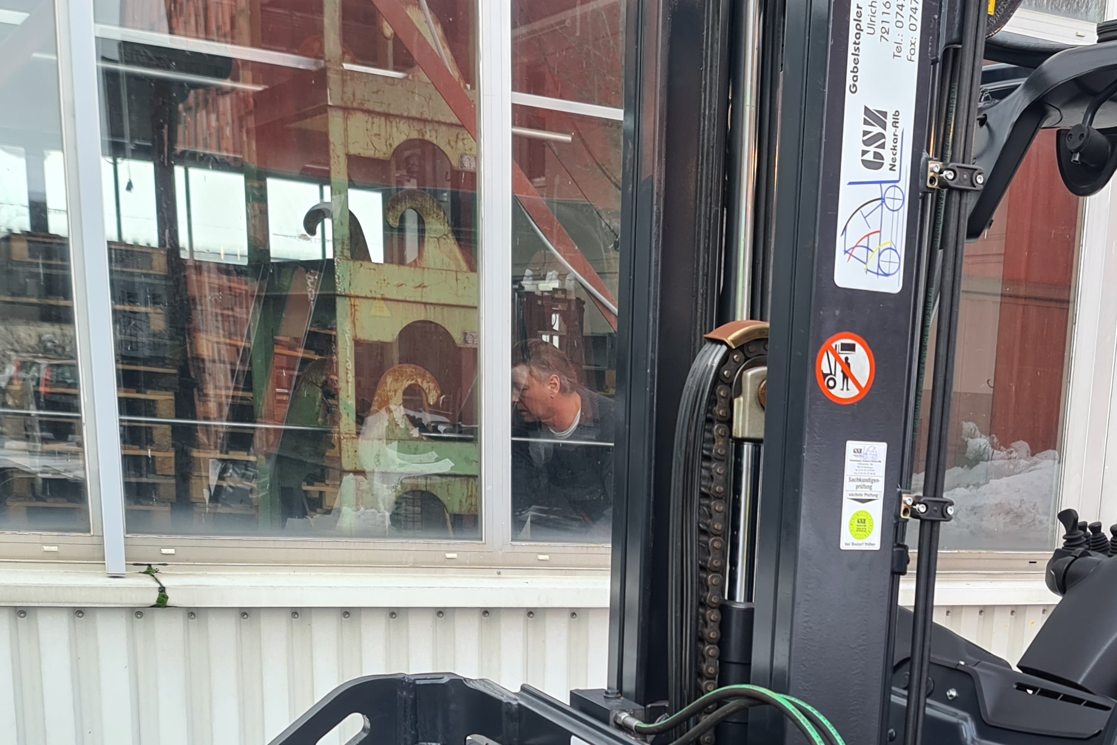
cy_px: 895
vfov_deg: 22.3
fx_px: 1737
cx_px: 889
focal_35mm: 56
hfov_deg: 34.6
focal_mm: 7
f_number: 1.8
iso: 50
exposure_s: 1/131
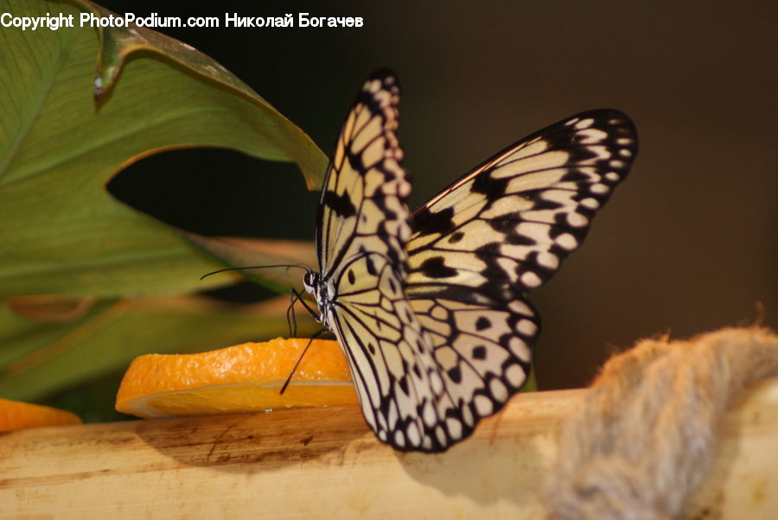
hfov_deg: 5.5
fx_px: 8112
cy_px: 260
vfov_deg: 3.7
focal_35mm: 375
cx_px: 389
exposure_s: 1/125
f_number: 5.6
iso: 400
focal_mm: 250
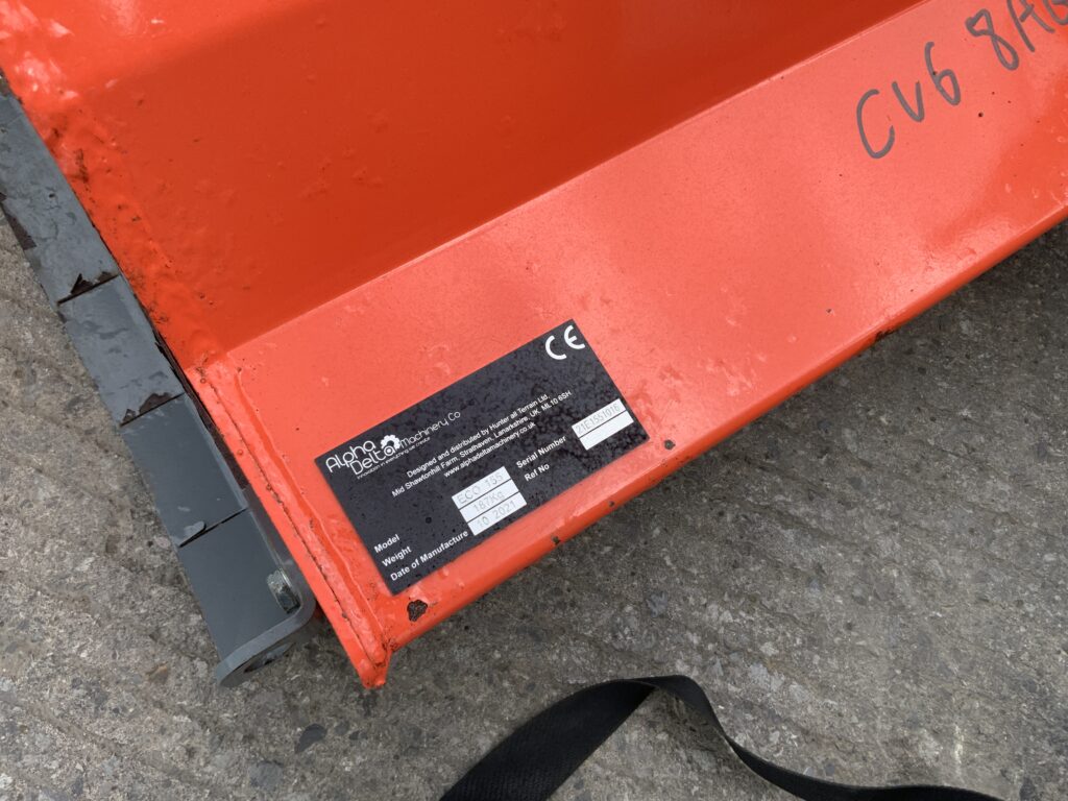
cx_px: 534
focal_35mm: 29
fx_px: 895
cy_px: 400
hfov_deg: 61.7
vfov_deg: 48.2
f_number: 1.8
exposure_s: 1/674
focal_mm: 3
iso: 16
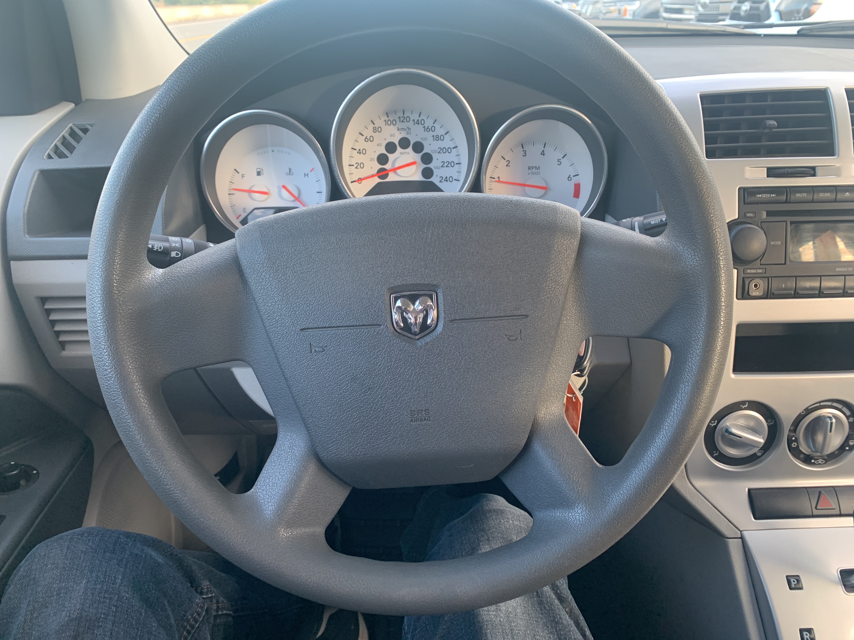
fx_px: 641
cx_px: 427
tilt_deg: -26.8
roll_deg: -1.6
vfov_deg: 53.1
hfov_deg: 67.3
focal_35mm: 26
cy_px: 320
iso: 100
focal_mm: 4.25
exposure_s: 1/84
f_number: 1.8
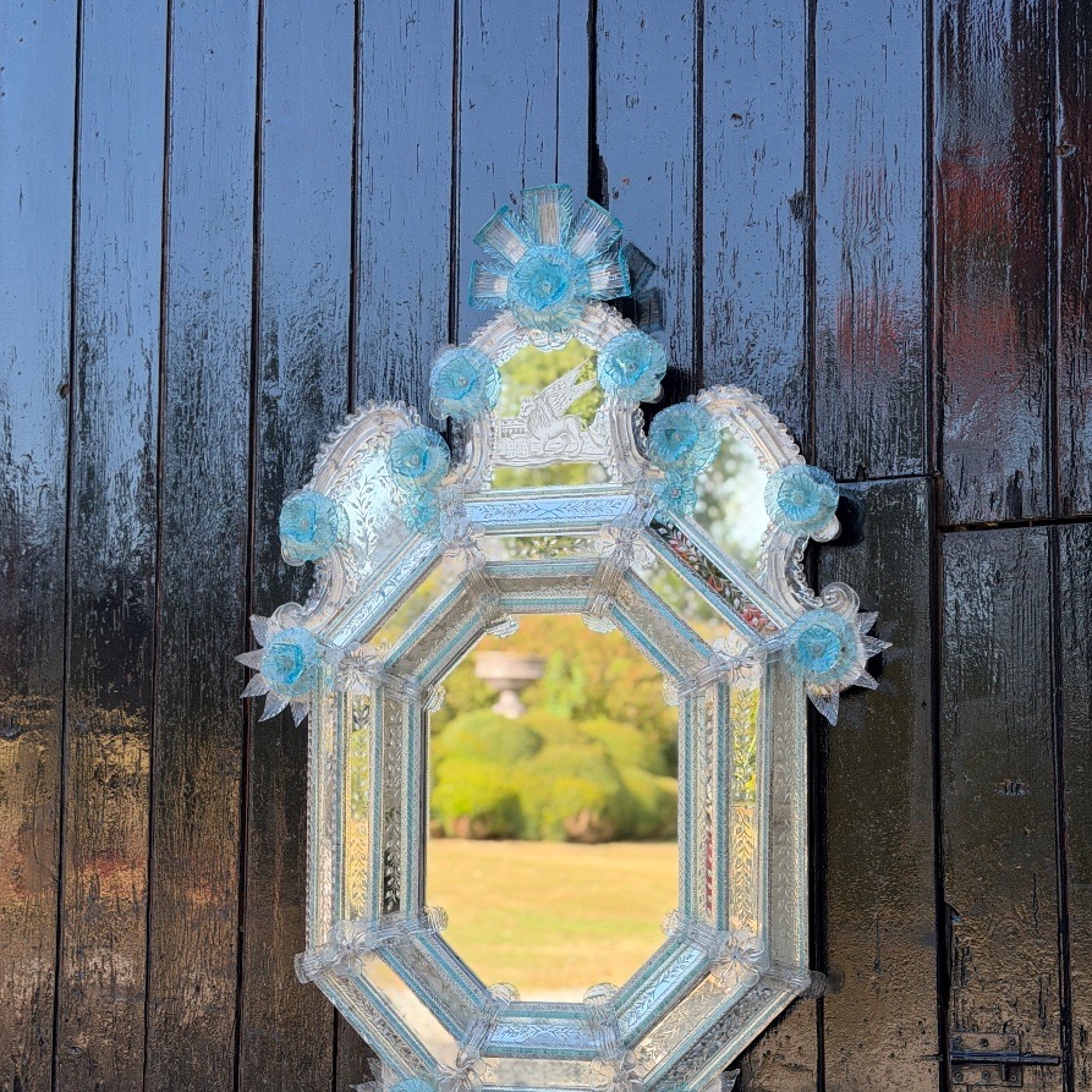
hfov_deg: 30.0
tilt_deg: +3.9
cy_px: 723
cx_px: 543
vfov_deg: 29.8
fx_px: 2034
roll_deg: -2.0
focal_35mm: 57
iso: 64
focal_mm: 6.76
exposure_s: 1/583
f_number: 1.78
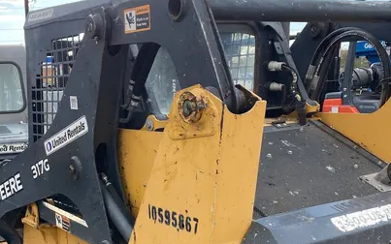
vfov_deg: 22.9
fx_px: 576
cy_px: 249
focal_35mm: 54
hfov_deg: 37.3
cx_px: 146
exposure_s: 1/540
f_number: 1.8
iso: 20
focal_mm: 3.99
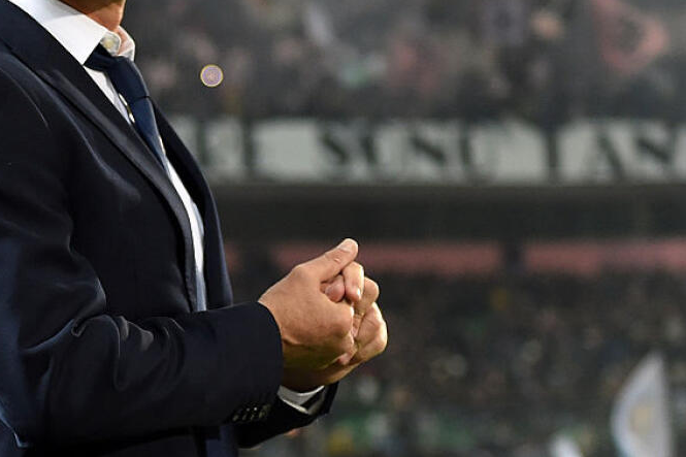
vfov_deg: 13.5
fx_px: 1924
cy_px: 128
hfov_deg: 20.2
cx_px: 317
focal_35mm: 101
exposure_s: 1/500
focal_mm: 56
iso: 2000
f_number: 2.8
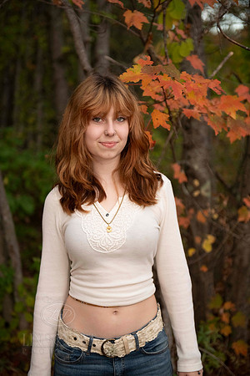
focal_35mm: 60
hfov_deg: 22.6
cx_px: 125
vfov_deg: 33.4
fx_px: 625
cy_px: 188
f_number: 2.8
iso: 2000
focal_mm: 60
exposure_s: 1/1600
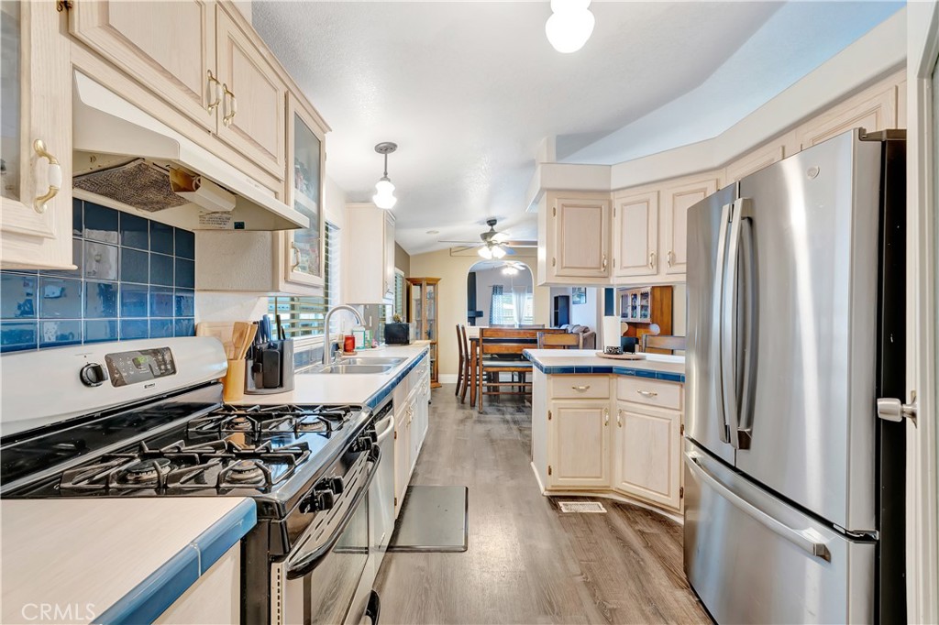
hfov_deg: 100.4
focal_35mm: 15
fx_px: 391
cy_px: 312
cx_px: 470
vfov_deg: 77.3
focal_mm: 10
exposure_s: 1/2.5
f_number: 5.6
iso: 100
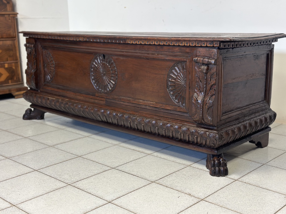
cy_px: 107
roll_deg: +1.4
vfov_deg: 30.3
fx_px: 397
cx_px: 143
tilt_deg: -12.6
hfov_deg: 39.7
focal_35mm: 48
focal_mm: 6.86
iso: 100
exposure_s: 1/50
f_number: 1.78
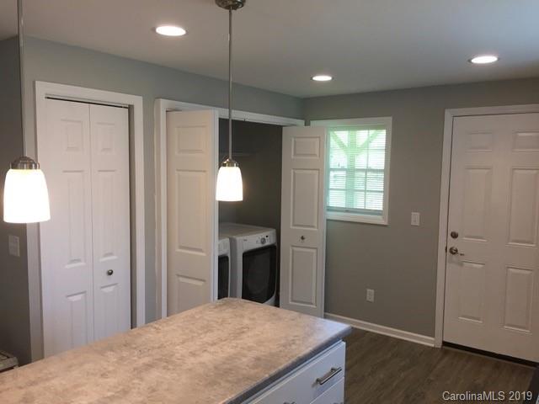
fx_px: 452
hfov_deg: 61.7
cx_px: 270
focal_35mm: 29
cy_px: 202
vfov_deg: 48.2
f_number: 2.2
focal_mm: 4.15
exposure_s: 1/30
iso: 40
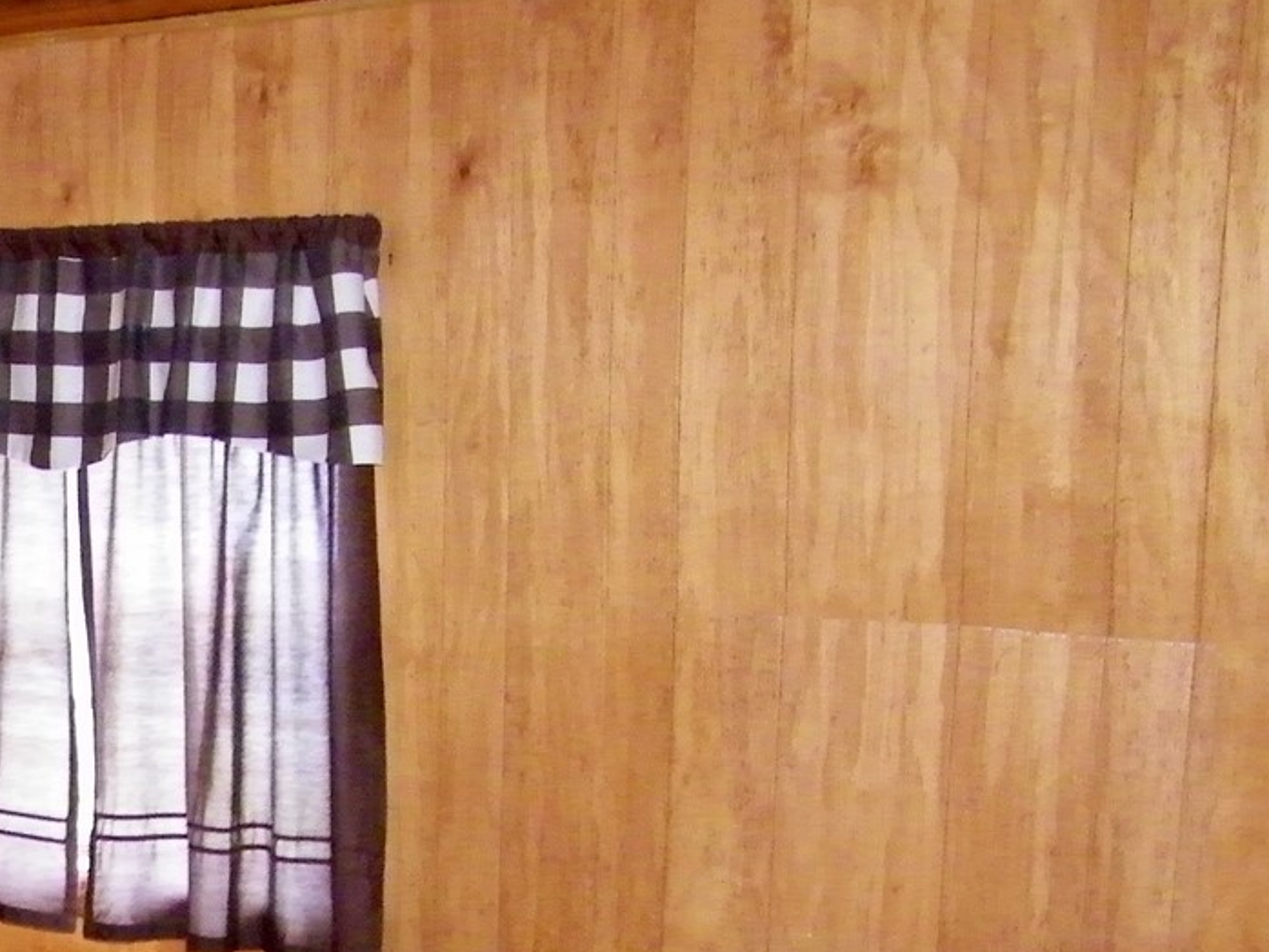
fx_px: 2824
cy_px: 1057
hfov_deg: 22.3
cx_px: -451
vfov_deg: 18.4
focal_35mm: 77
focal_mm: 5
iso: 400
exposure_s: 1/30
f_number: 3.5
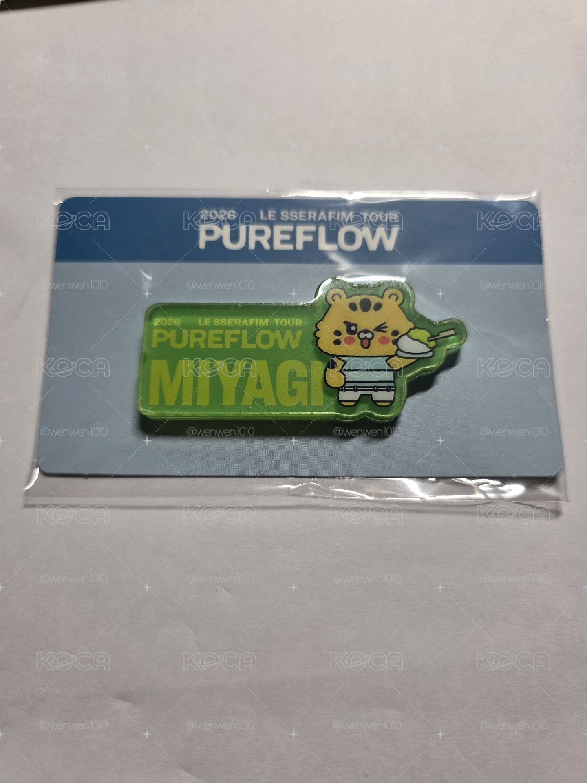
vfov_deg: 73.9
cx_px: 294
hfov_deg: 58.9
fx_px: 520
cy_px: 392
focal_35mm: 23
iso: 64
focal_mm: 6.3
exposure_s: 1/74.1
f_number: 1.7
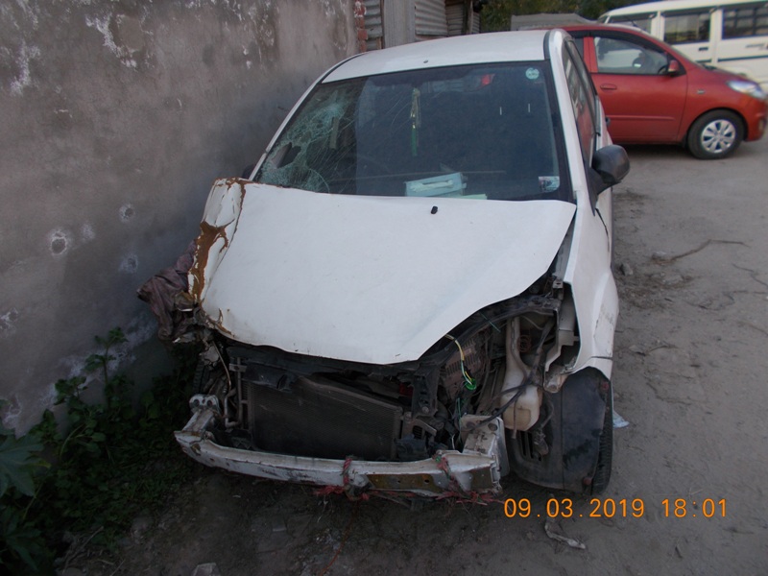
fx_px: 577
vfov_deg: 53.1
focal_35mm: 26
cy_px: 288
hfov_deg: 67.3
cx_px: 384
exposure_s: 1/80
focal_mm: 4.6
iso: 80
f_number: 3.2
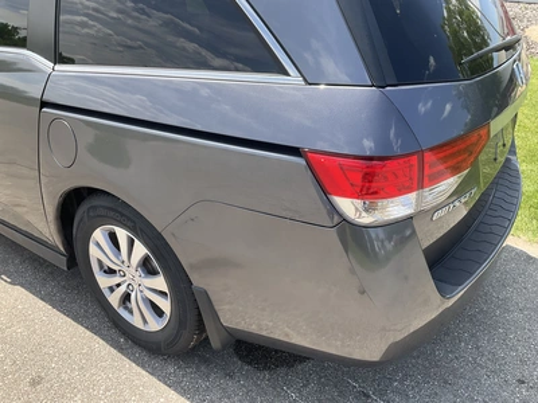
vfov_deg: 48.2
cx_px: 269
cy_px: 202
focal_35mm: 29
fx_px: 451
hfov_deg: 61.7
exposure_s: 1/613
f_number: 1.8
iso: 25
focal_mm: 3
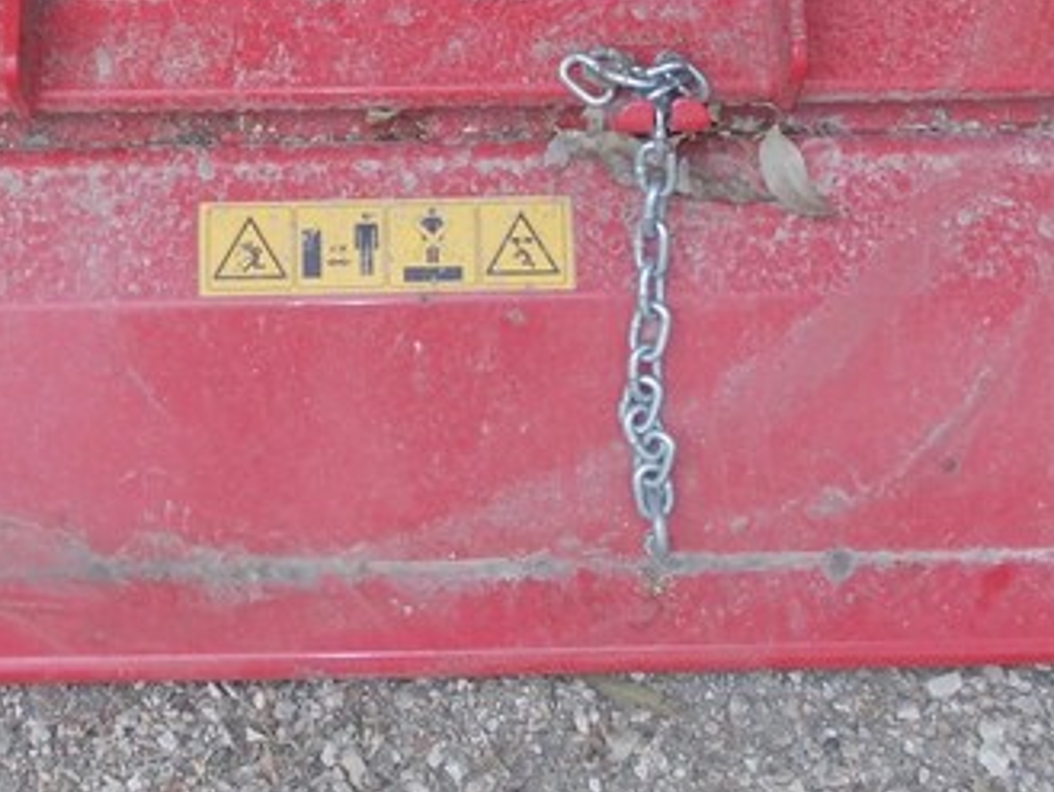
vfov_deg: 21.3
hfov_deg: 28.4
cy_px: 128
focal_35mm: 68
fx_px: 2071
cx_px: 346
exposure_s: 1/250
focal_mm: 4
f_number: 2.7
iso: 80
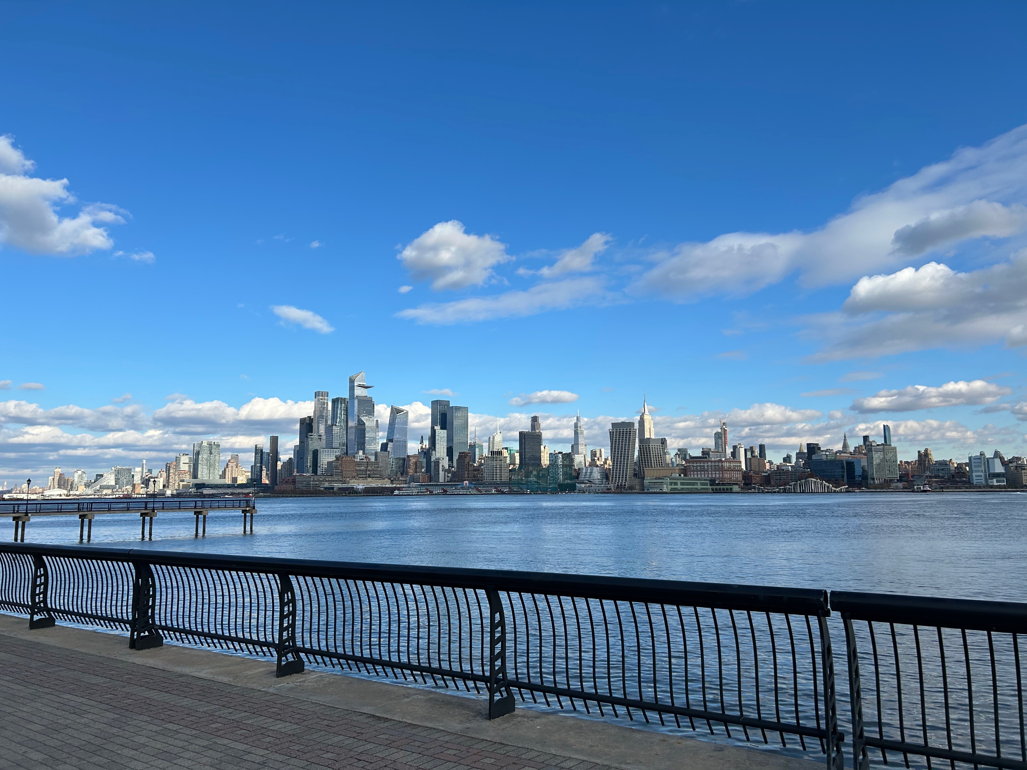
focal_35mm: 26
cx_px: 514
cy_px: 385
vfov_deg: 53.1
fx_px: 771
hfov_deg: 67.3
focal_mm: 5.7
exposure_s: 1/4630
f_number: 1.5
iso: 50
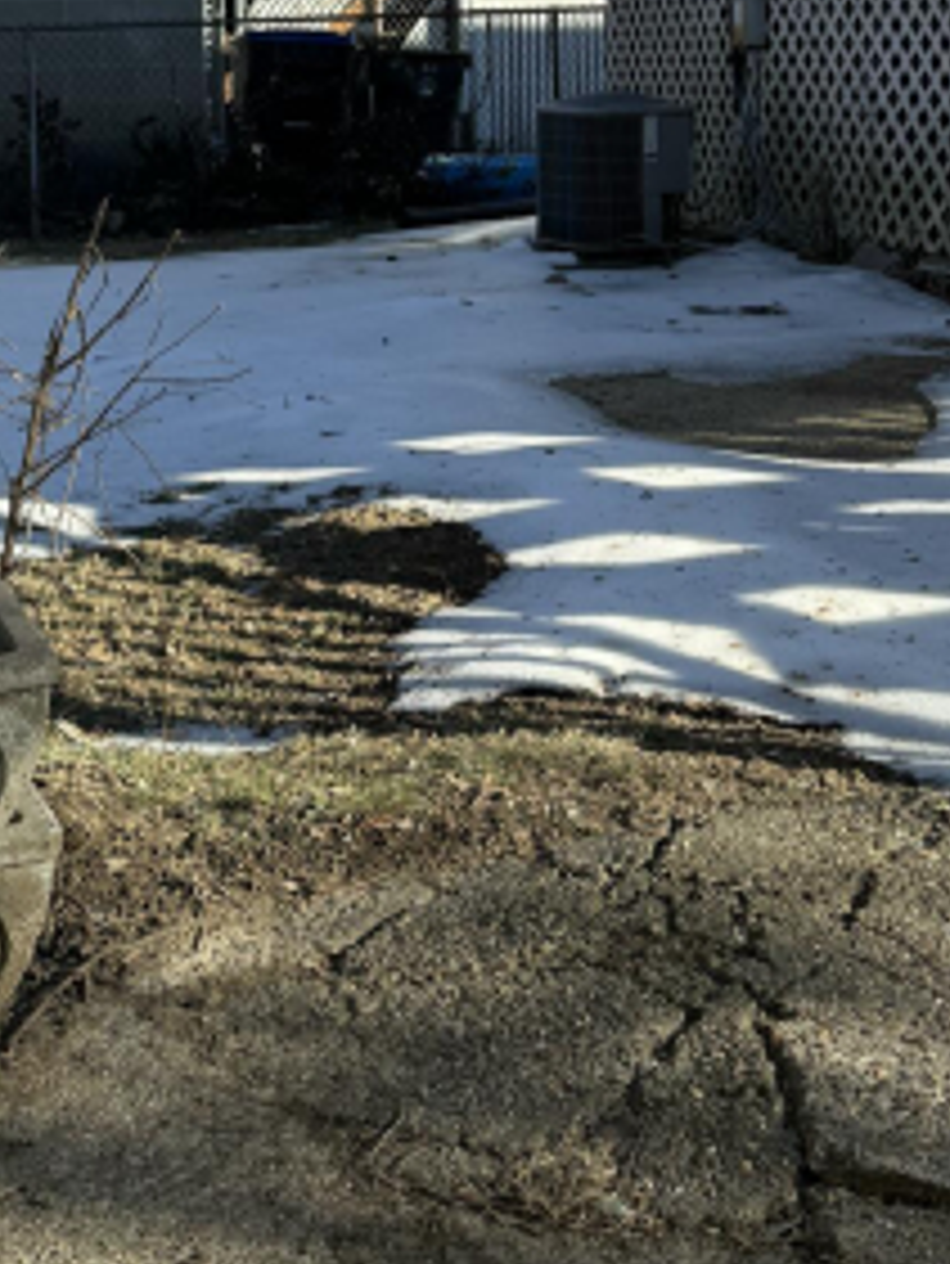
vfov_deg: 31.7
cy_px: 61
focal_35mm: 57
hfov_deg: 25.7
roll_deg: +1.3
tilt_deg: +0.4
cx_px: 545
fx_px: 2084
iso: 80
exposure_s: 1/2445
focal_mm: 6.76
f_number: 1.78
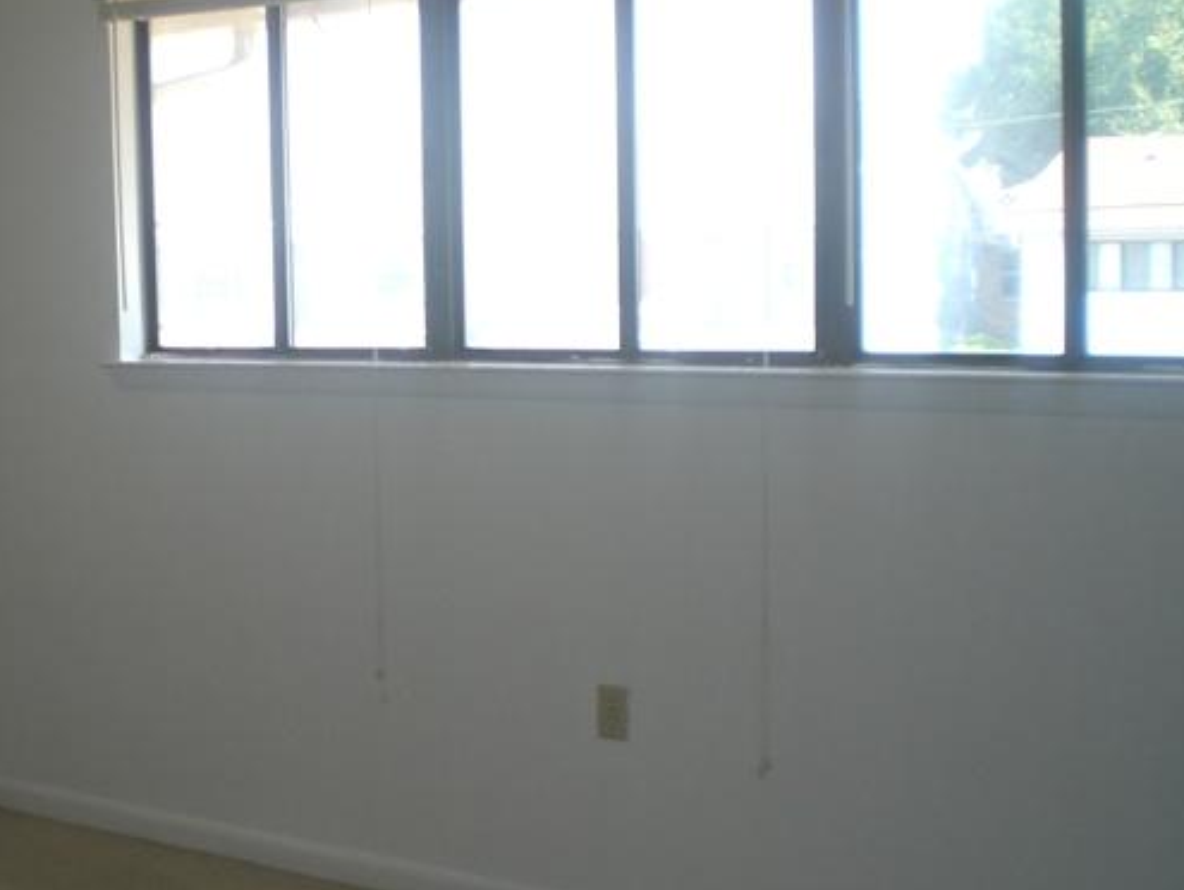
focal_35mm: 54
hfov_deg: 35.3
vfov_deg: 27.1
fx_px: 1848
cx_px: 435
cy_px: 493
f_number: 3.1
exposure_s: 1/125
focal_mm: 6.3
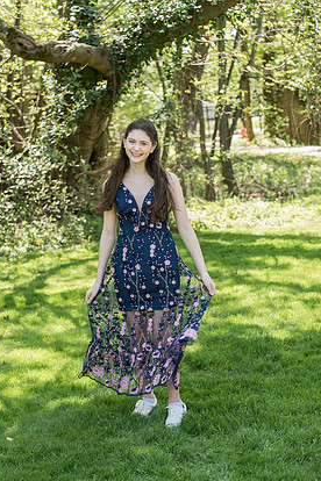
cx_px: 160
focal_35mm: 76
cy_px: 222
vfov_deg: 26.6
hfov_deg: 17.9
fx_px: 1016
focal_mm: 70
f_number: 4
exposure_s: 1/320
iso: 400
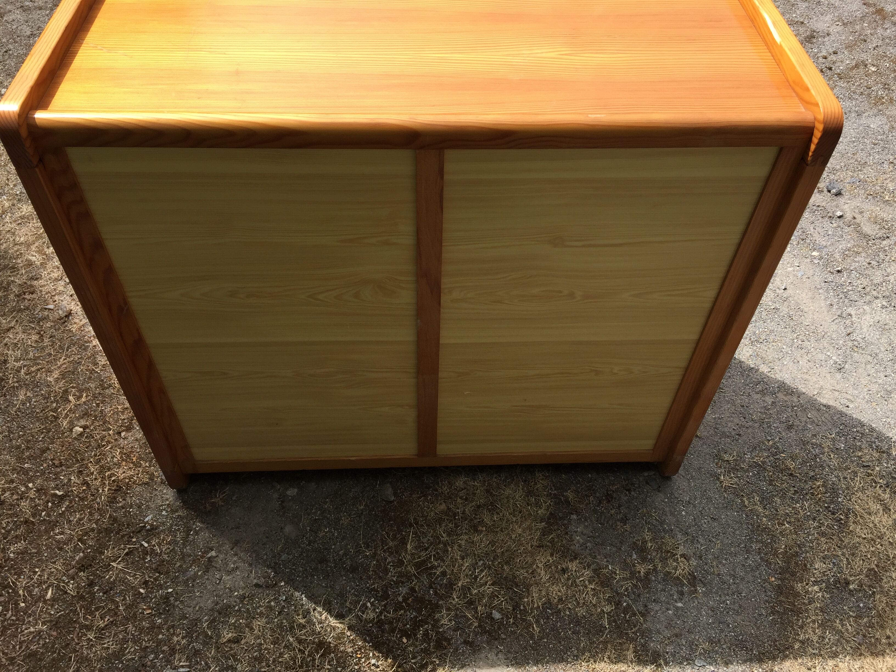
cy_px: 336
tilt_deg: -48.4
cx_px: 448
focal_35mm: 29
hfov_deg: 61.7
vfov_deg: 48.2
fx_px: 751
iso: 32
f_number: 2.2
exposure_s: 1/1099
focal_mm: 4.15
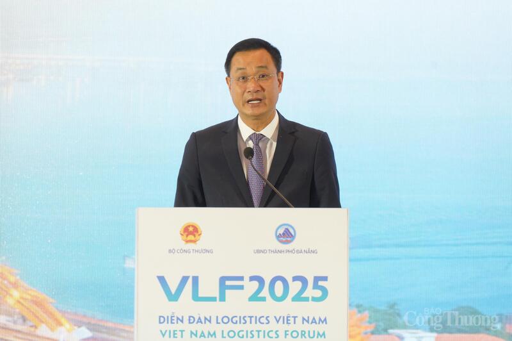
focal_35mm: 400
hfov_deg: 5.2
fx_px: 5684
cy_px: 170
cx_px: 256
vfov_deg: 3.4
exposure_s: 1/160
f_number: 5.6
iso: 1600
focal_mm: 400
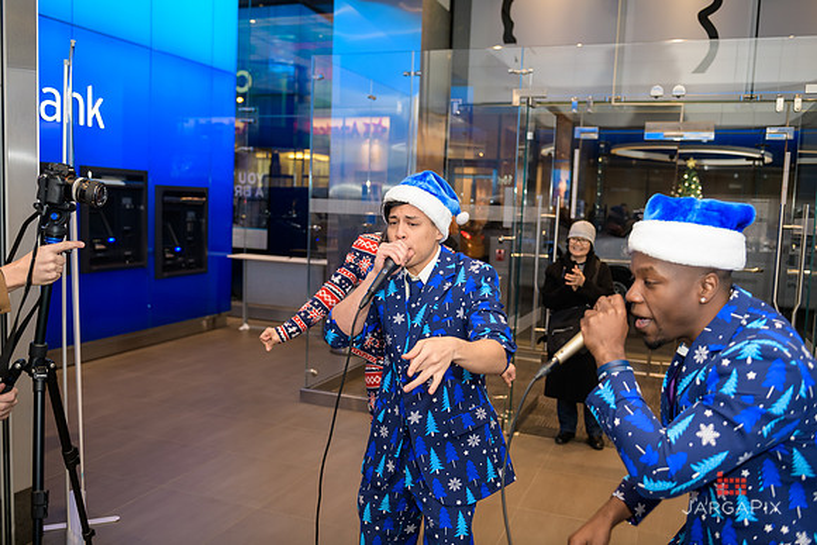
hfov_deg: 58.7
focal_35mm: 32
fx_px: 726
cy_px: 272
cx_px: 408
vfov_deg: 41.1
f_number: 3.2
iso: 400
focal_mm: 32
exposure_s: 1/125
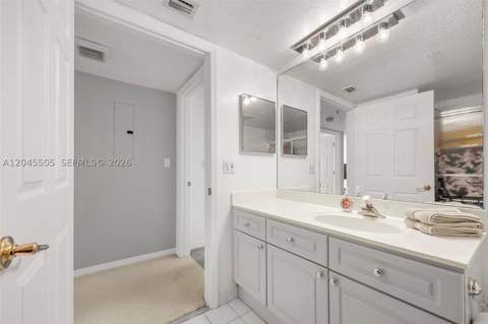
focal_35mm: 14
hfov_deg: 104.3
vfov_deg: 81.1
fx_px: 190
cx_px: 244
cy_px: 162
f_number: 8
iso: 400
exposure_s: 1/1.67
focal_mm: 14
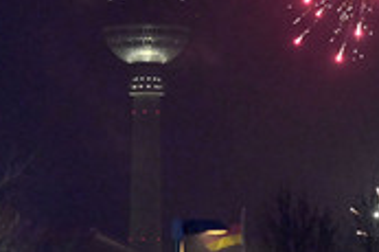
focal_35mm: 522
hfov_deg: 4.0
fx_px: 5490
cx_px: 251
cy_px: -75
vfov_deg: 2.6
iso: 12800
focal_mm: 200
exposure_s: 1/160
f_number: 5.6
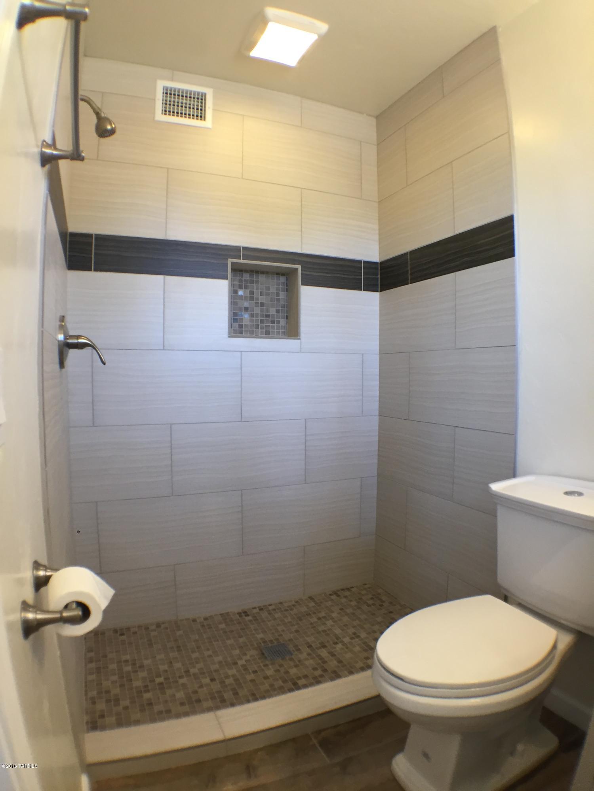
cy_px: 396
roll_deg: +0.4
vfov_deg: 61.7
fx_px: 664
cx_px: 297
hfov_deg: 48.2
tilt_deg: -0.5
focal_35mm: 29
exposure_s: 1/30
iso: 50
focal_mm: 4.15
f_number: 2.2
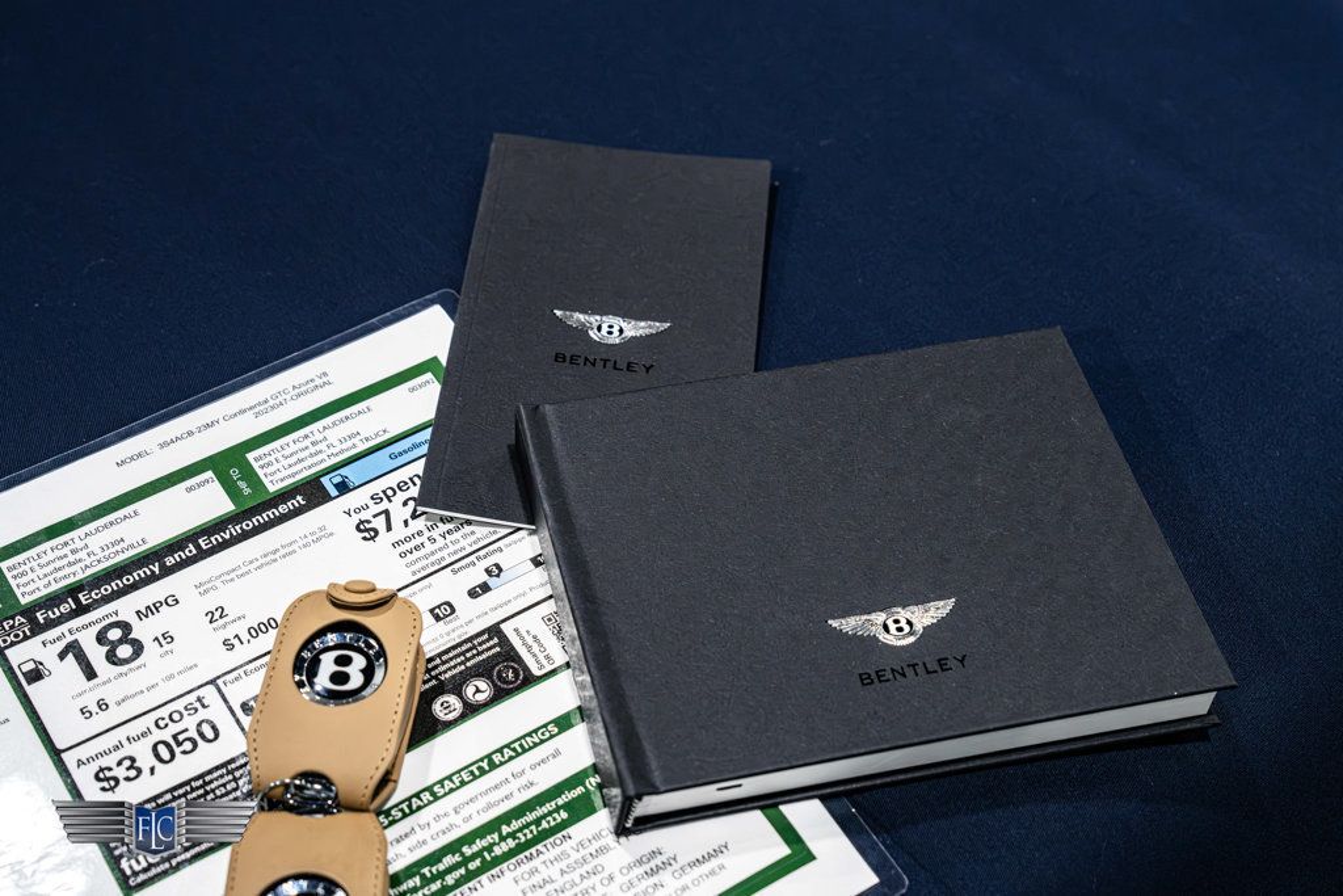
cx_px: 643
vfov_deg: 24.5
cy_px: 402
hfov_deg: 36.1
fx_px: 2058
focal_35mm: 55
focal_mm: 50
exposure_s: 1/60
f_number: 5
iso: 1600
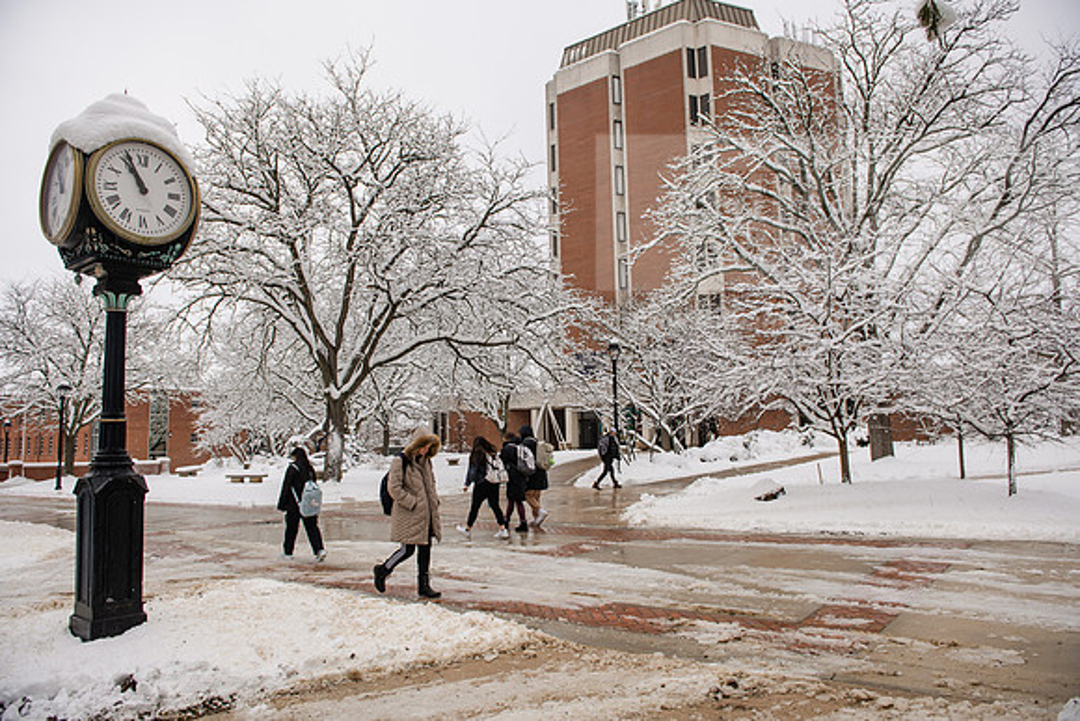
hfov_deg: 73.7
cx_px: 540
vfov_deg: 53.2
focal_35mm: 24
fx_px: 720
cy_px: 360
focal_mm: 24
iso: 125
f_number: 4.5
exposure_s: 1/640
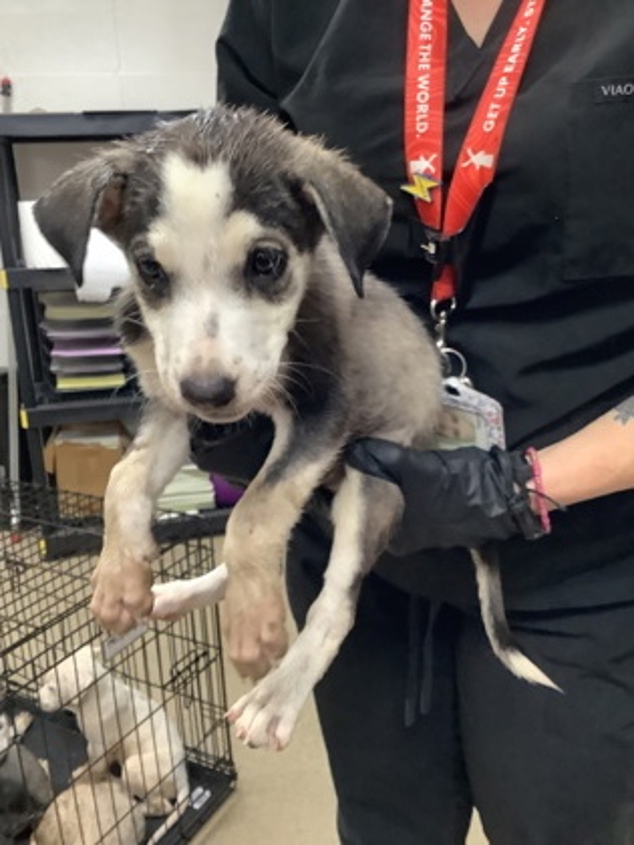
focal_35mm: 31
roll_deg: +3.0
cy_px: 422
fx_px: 757
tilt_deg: -16.5
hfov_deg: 45.4
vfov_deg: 58.4
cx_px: 317
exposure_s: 1/33
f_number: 2.4
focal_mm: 3.3
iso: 320
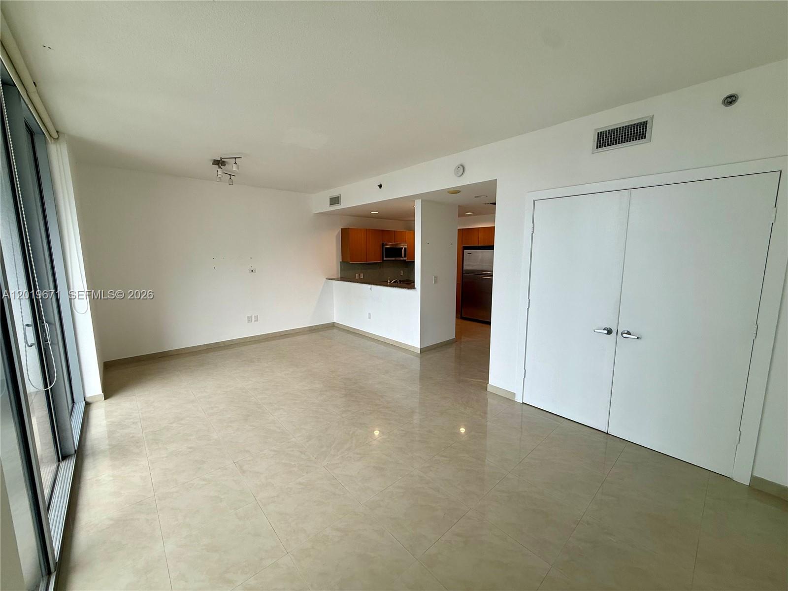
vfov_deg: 85.7
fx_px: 319
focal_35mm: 14
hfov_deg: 102.1
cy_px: 296
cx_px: 394
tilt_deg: -6.7
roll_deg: +0.2
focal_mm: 2.22
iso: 80
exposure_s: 1/120
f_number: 2.2
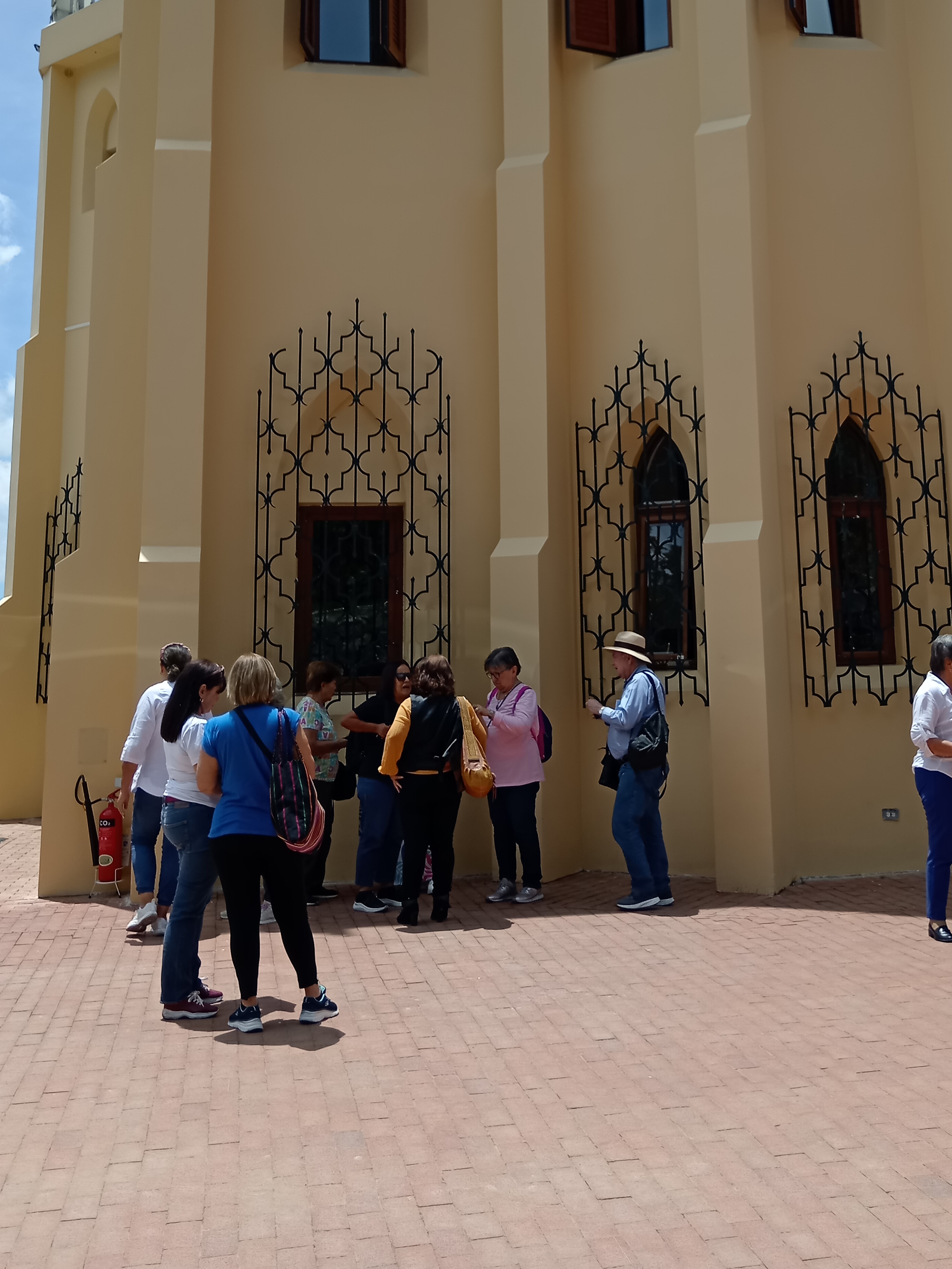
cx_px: 578
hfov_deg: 34.2
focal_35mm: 42
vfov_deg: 43.5
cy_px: 337
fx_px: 1540
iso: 100
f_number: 1.9
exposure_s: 1/1264
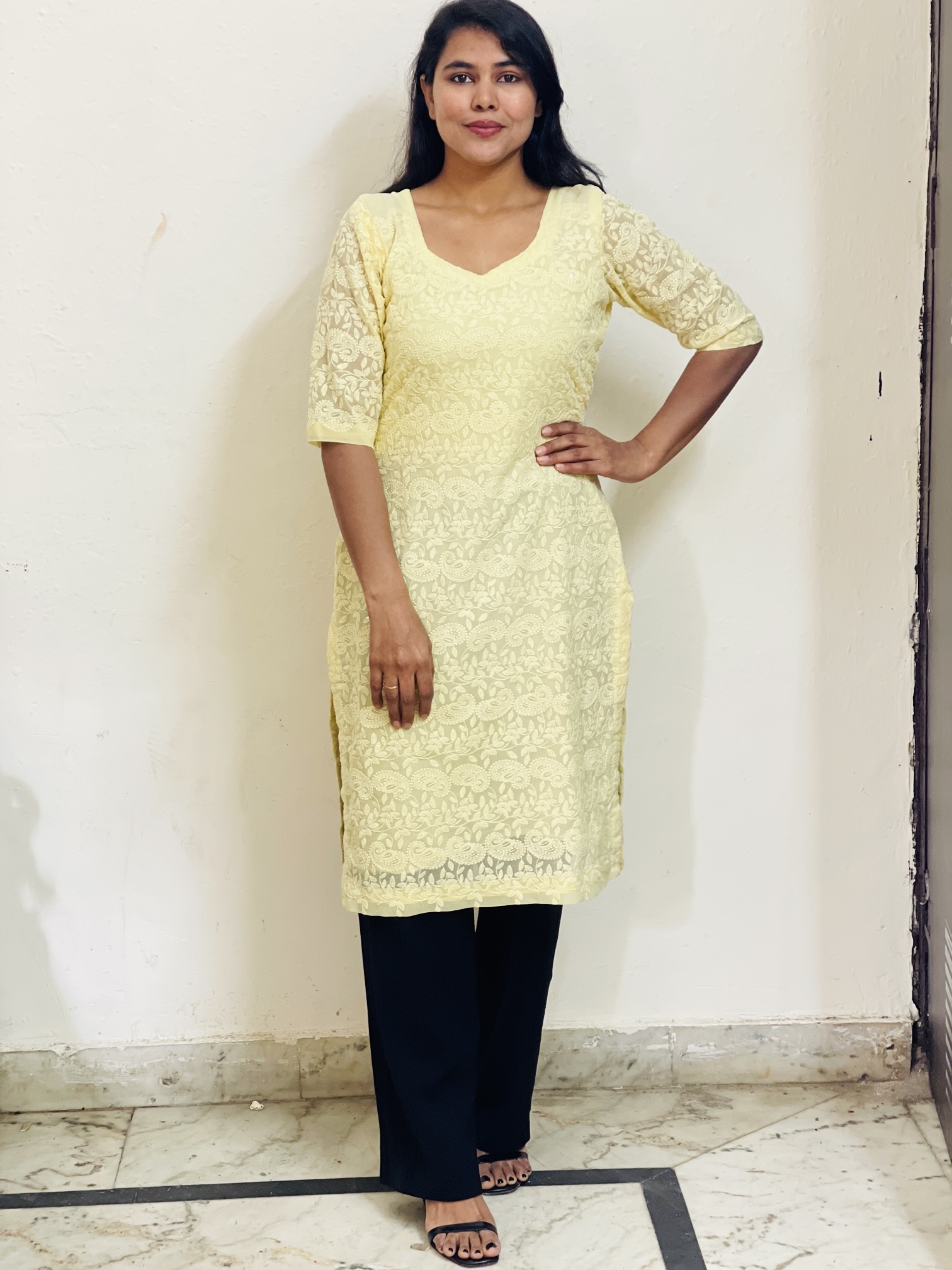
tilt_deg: -10.5
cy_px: 635
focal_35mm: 64
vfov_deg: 30.3
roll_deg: +0.5
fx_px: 2347
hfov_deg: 22.9
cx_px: 476
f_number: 2.2
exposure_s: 1/33
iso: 160
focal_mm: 7.5
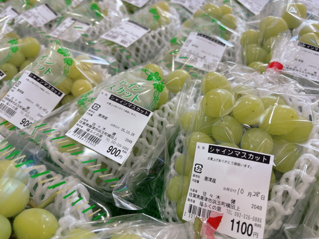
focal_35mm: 26
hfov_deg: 67.3
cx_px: 160
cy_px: 120
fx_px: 240
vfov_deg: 53.1
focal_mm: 5.96
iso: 64
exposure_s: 1/120
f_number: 1.6
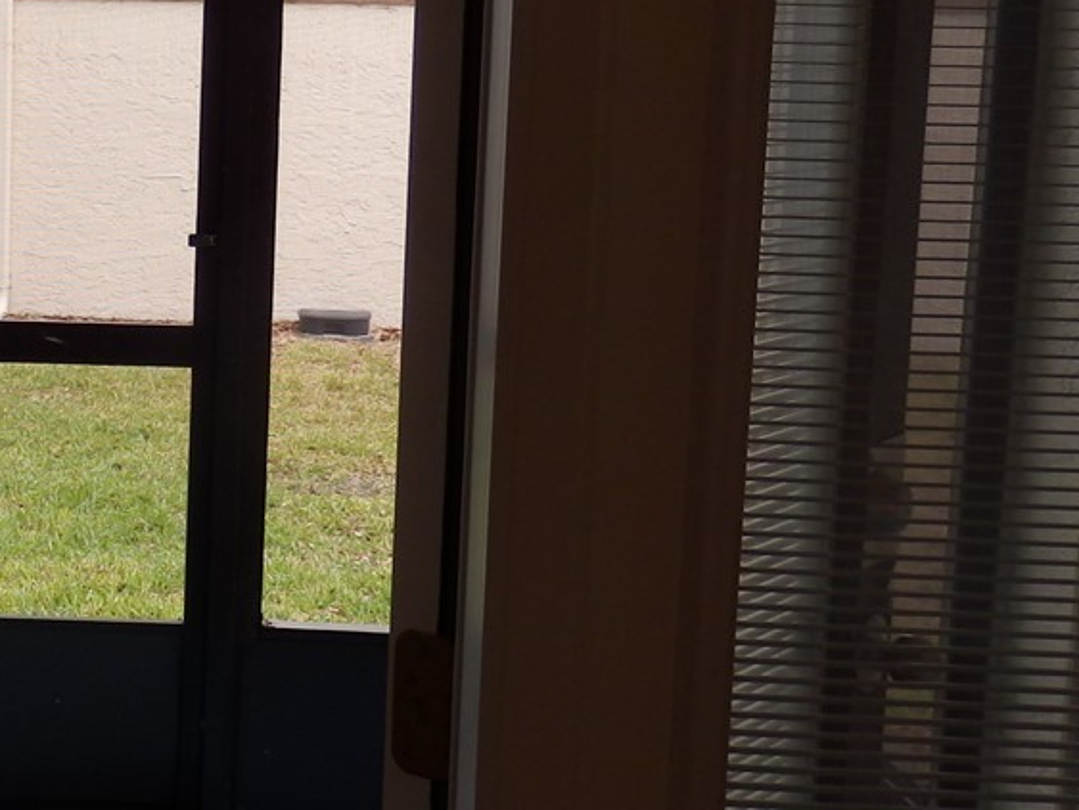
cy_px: 274
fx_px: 2215
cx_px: -134
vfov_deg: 20.7
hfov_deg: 25.2
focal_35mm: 71
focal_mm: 4.5
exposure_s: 1/100
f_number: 3
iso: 80
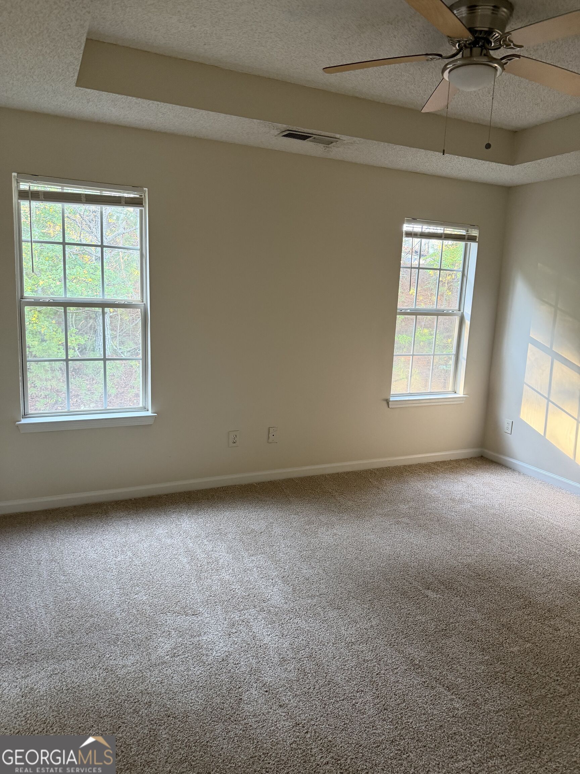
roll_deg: -3.5
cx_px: 290
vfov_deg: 71.6
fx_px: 536
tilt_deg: -8.9
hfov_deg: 56.8
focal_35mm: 24
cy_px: 387
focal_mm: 6.76
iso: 320
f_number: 1.78
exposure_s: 1/60
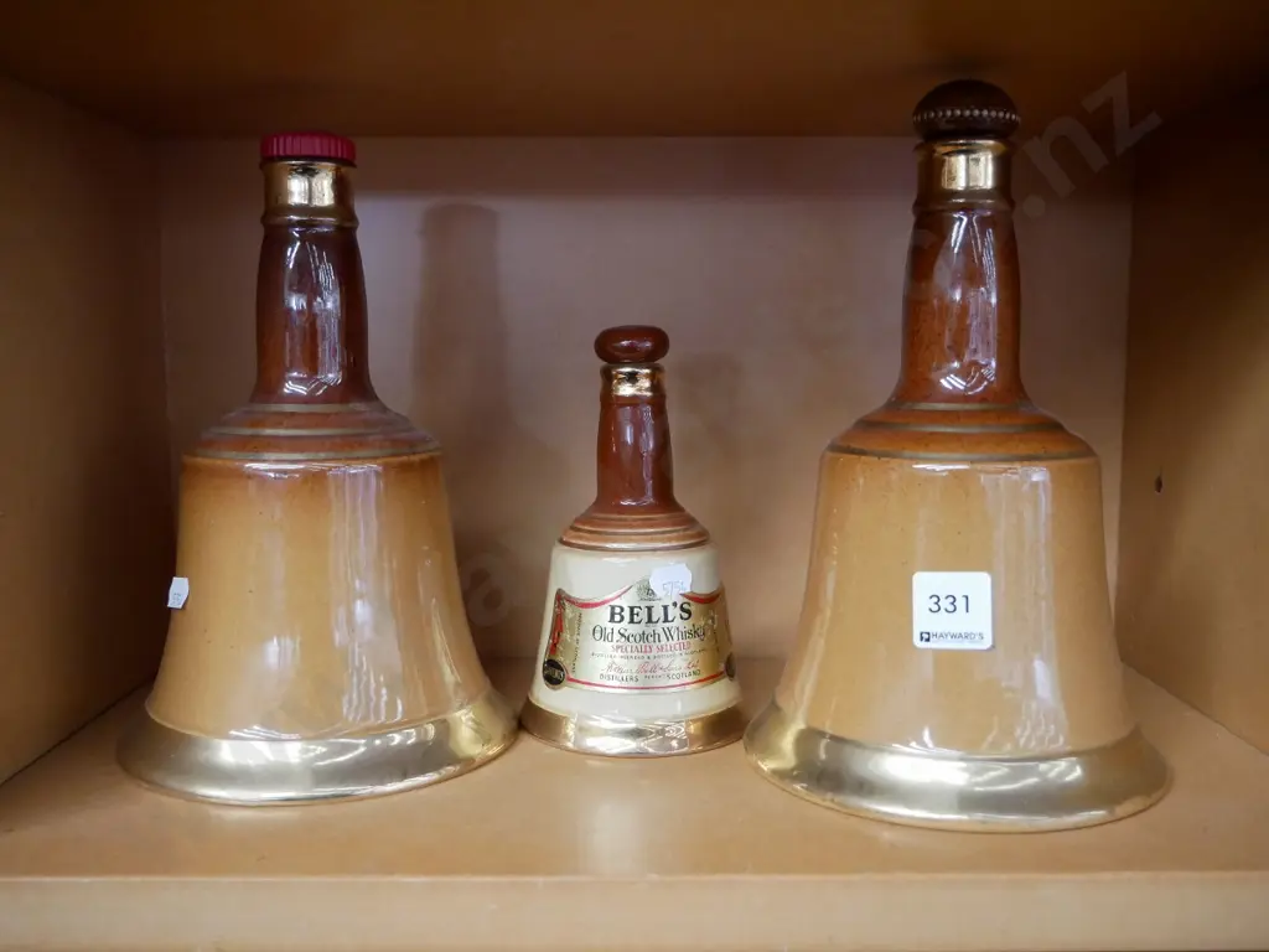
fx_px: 1246
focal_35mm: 34
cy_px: 476
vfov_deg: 41.8
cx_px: 634
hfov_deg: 54.0
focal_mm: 17
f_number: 4
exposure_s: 1/60
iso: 2500
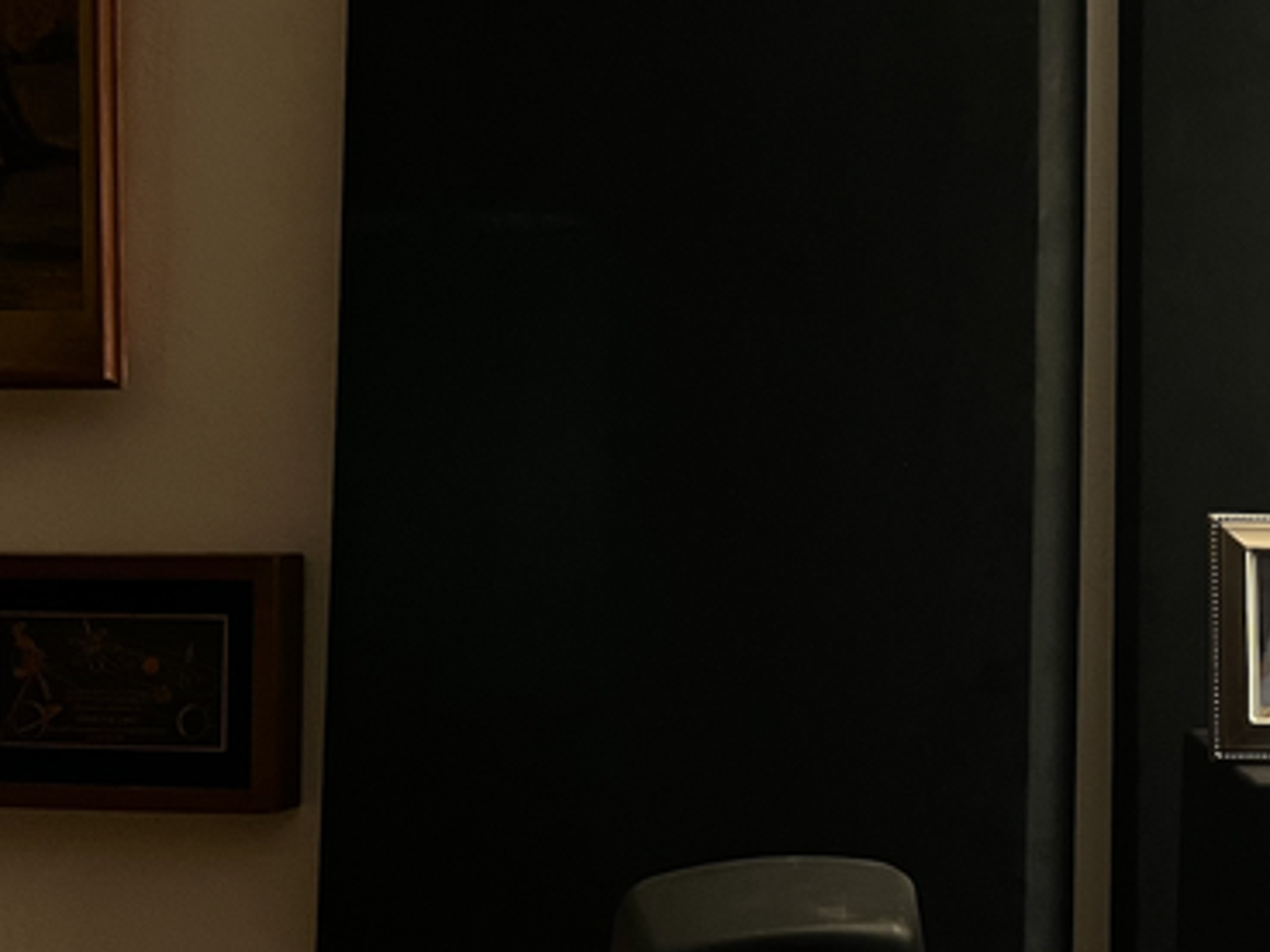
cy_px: 335
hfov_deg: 31.5
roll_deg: -0.4
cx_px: 1294
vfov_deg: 26.0
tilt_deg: +3.0
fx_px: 2055
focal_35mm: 56
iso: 500
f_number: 1.6
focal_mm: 5.1
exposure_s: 1/30
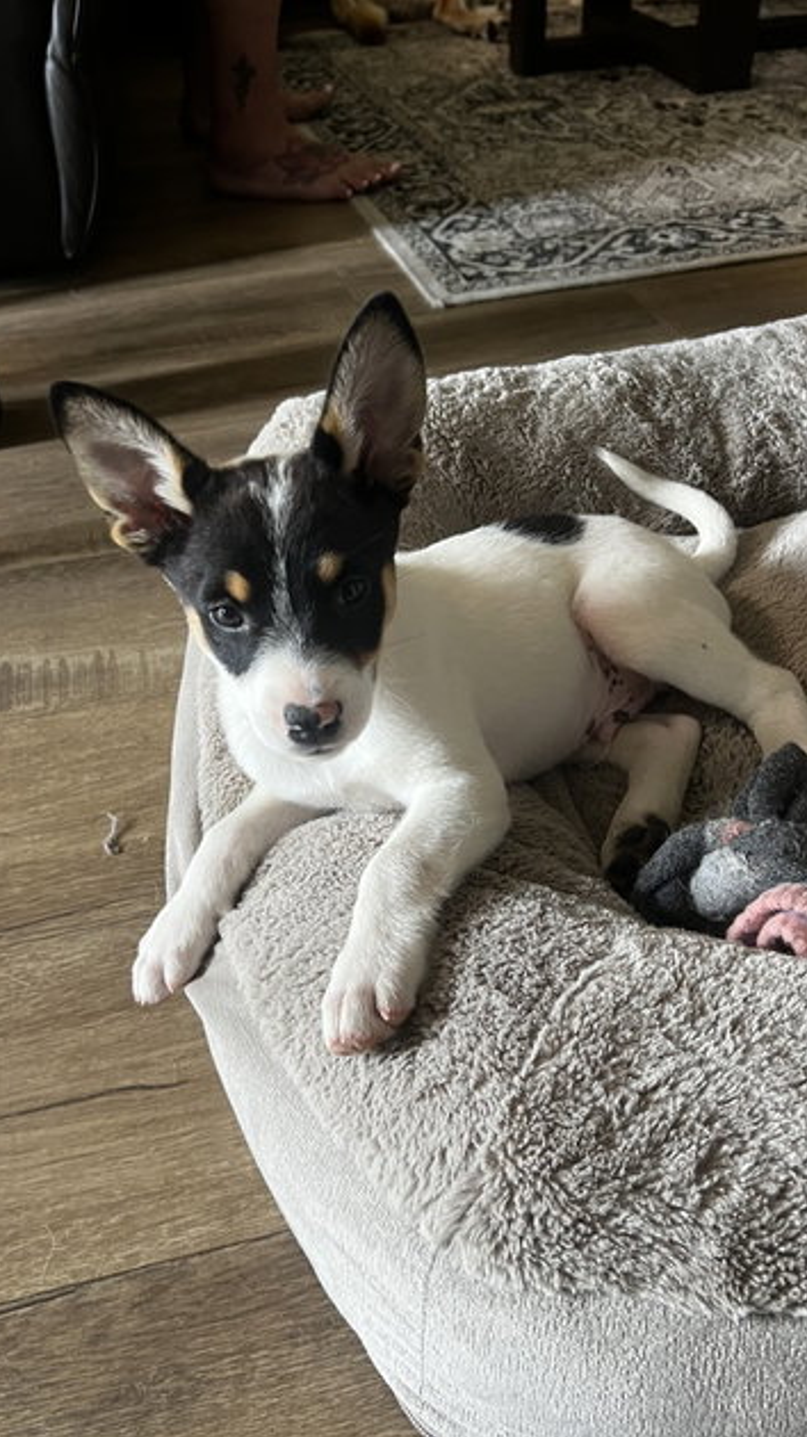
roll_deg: +5.3
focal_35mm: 30
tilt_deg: -38.9
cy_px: 740
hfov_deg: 38.9
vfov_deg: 64.3
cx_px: 360
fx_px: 1142
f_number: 1.5
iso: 200
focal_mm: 5.7
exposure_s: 1/60
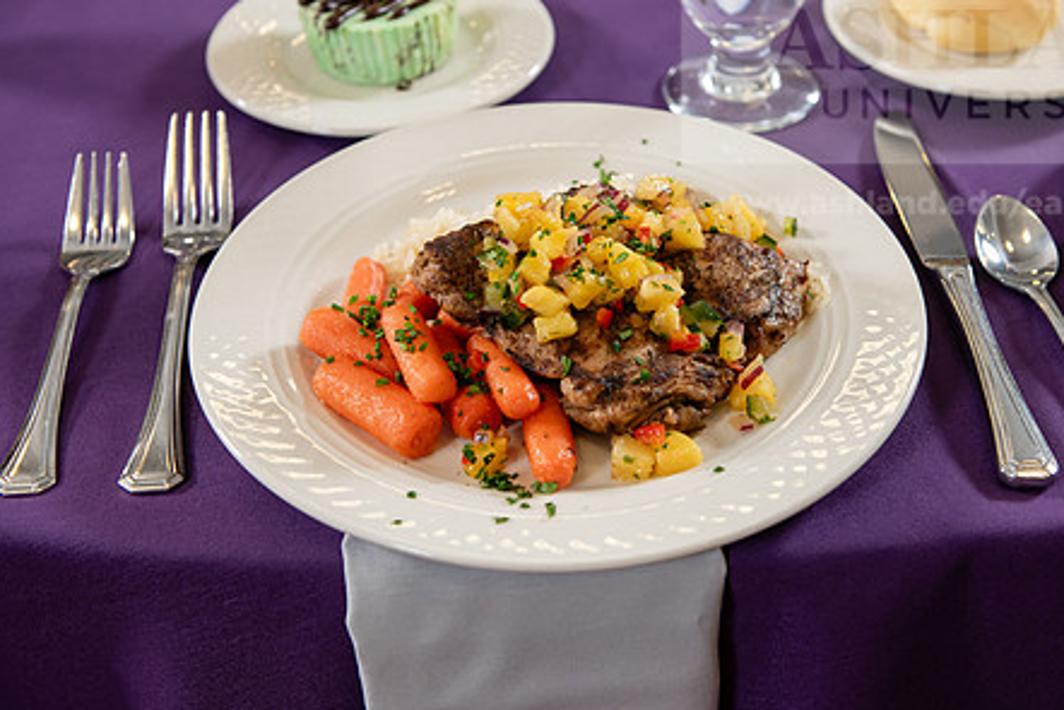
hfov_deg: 31.8
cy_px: 254
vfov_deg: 21.5
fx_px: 1863
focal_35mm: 63
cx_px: 609
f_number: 4
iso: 400
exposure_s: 1/160
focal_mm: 48
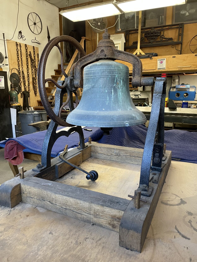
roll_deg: +0.8
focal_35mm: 26
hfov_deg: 53.1
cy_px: 131
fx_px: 197
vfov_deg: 67.3
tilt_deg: -11.7
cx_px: 98
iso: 200
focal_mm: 4.2
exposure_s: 1/60
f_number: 1.6
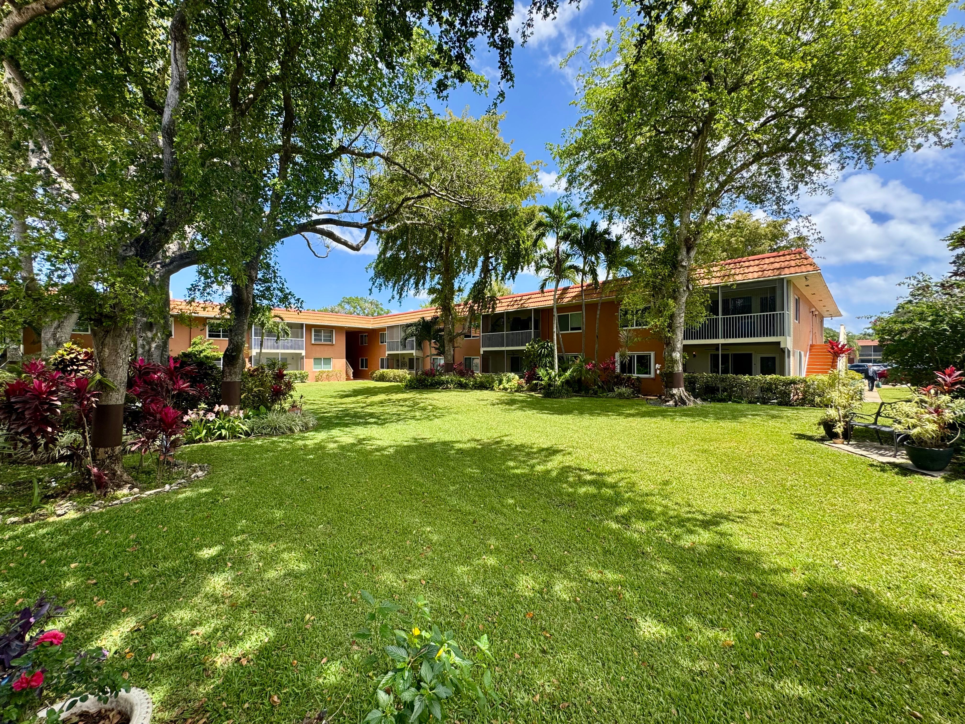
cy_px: 362
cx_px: 482
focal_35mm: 14
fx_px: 390
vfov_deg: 85.7
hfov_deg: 102.1
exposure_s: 1/591
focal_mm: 2.22
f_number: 2.2
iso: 40
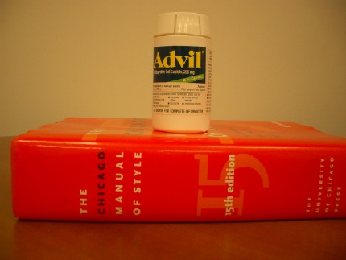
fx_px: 350
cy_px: 130
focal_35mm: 35
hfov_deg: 52.6
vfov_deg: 40.7
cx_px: 173
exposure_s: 1/30
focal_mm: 5.8
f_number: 2.6
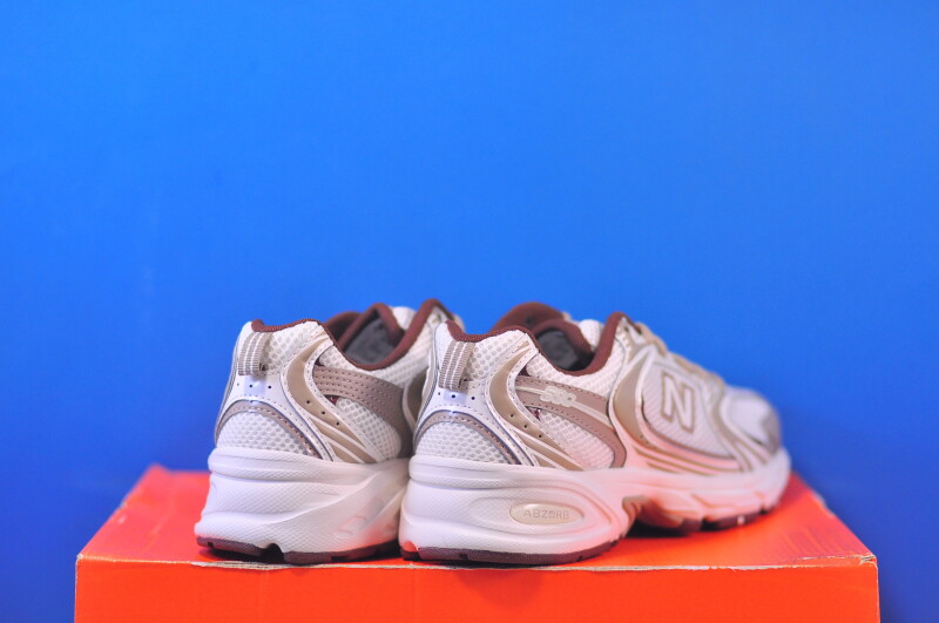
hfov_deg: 27.0
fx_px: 1953
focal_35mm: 75
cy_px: 312
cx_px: 470
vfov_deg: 18.1
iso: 250
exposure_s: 1/320
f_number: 2.2
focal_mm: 50
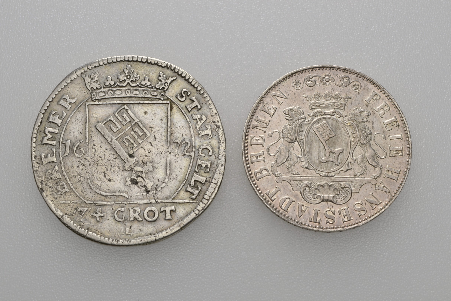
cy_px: 151
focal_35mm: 84
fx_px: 1046
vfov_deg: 16.4
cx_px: 223
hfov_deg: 24.3
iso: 400
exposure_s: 1/200
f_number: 14
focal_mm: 55
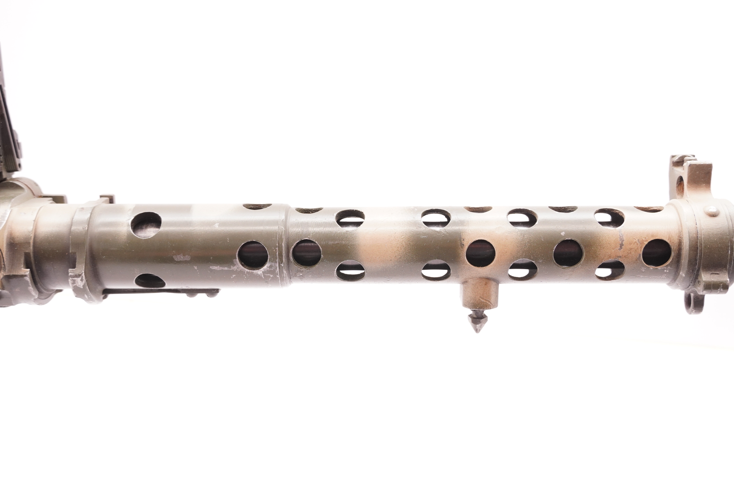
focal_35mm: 44
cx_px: 367
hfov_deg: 44.9
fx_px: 887
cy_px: 246
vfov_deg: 30.9
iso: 1000
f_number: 5.6
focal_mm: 29
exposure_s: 1/125
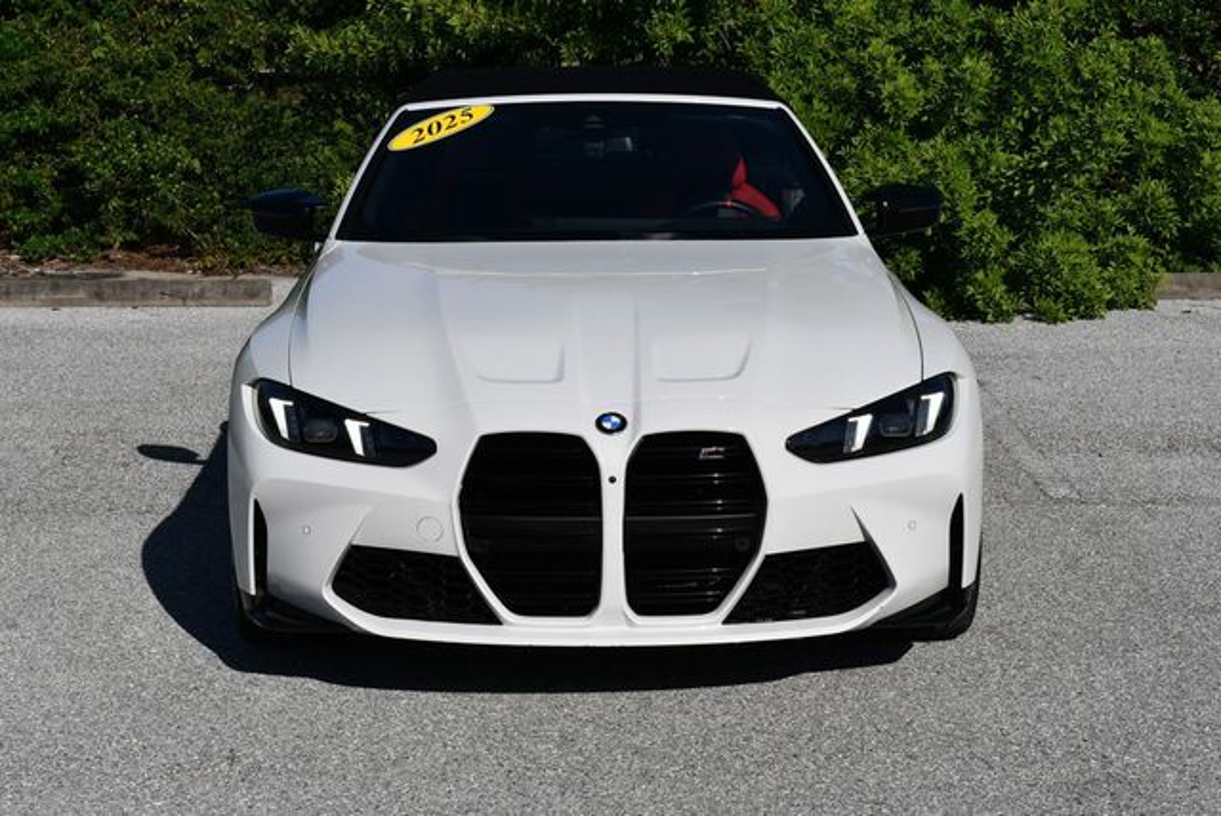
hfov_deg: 28.0
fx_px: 2444
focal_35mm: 72
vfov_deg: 19.0
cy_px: 408
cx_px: 610
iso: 100
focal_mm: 36
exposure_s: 1/400
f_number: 10
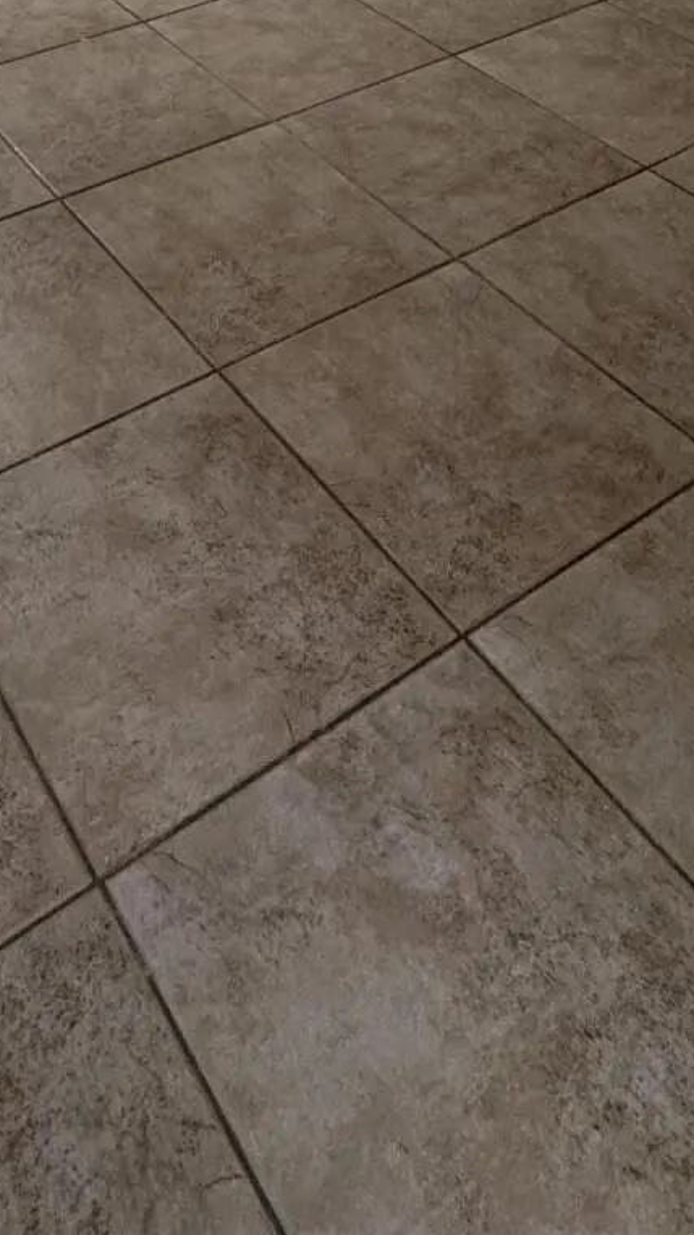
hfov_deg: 28.8
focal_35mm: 40
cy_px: -358
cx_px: 102
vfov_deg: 35.3
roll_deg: +1.0
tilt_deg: -10.2
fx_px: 1309
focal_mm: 2.22
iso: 250
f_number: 2.2
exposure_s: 1/120
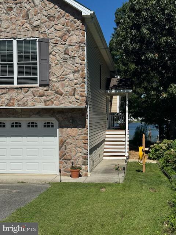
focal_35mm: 48
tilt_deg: +0.4
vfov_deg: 39.7
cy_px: 118
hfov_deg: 30.3
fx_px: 325
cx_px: 88
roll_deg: +1.5
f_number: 1.78
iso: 64
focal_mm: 6.76
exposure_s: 1/7937
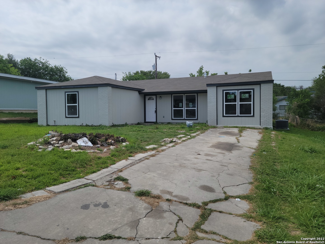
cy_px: 122
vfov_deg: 49.7
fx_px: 263
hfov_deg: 63.4
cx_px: 162
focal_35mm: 28
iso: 25
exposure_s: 1/1464
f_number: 2
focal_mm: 5.9
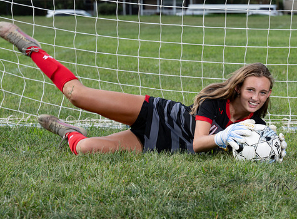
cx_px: 273
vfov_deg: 7.8
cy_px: 144
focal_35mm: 187
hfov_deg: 10.6
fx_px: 1594
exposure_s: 1/400
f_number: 6.3
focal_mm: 81
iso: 160
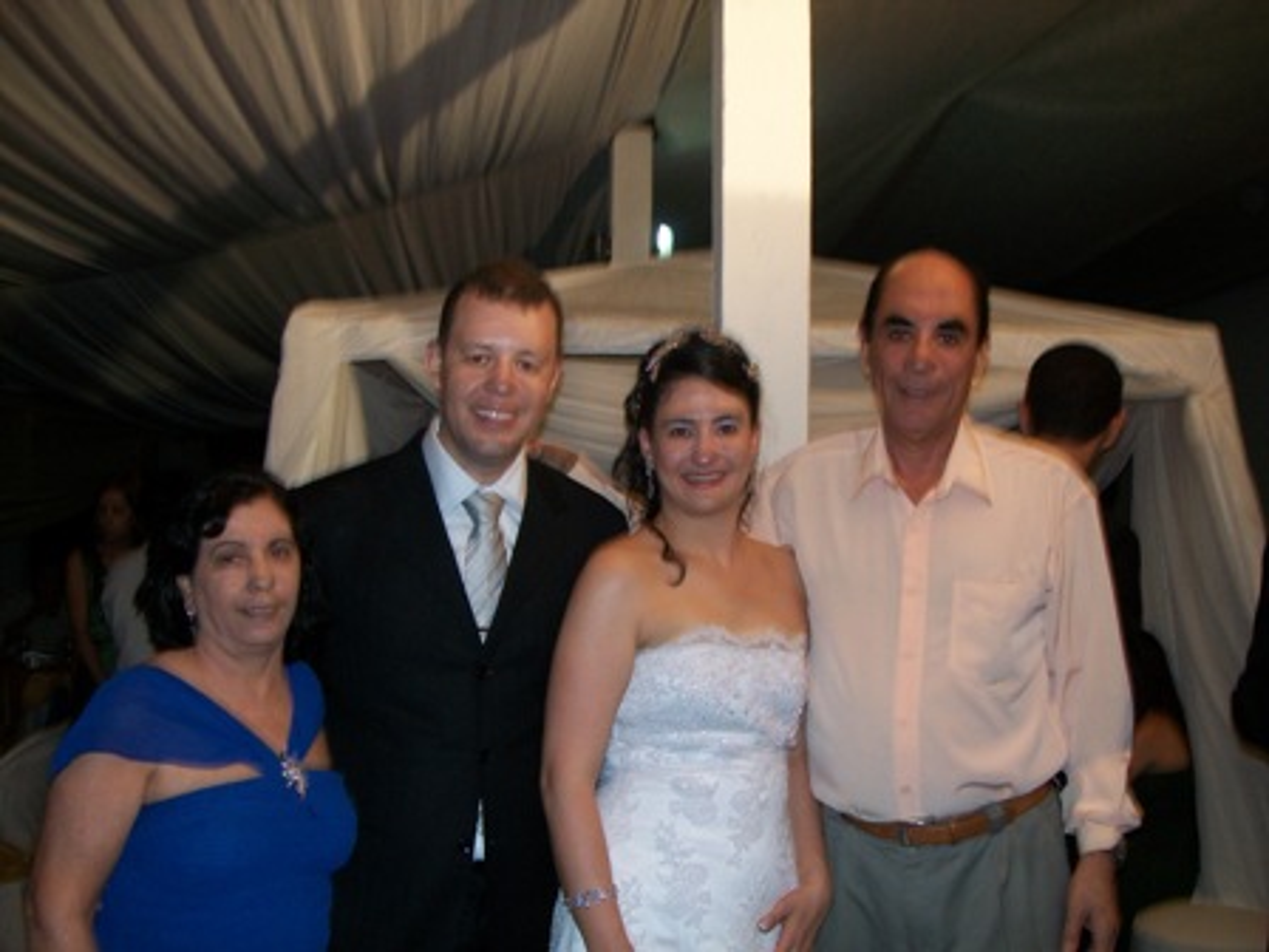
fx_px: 1320
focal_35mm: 36
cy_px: 476
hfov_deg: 51.4
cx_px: 634
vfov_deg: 39.7
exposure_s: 1/30
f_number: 2.7
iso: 80
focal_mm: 6
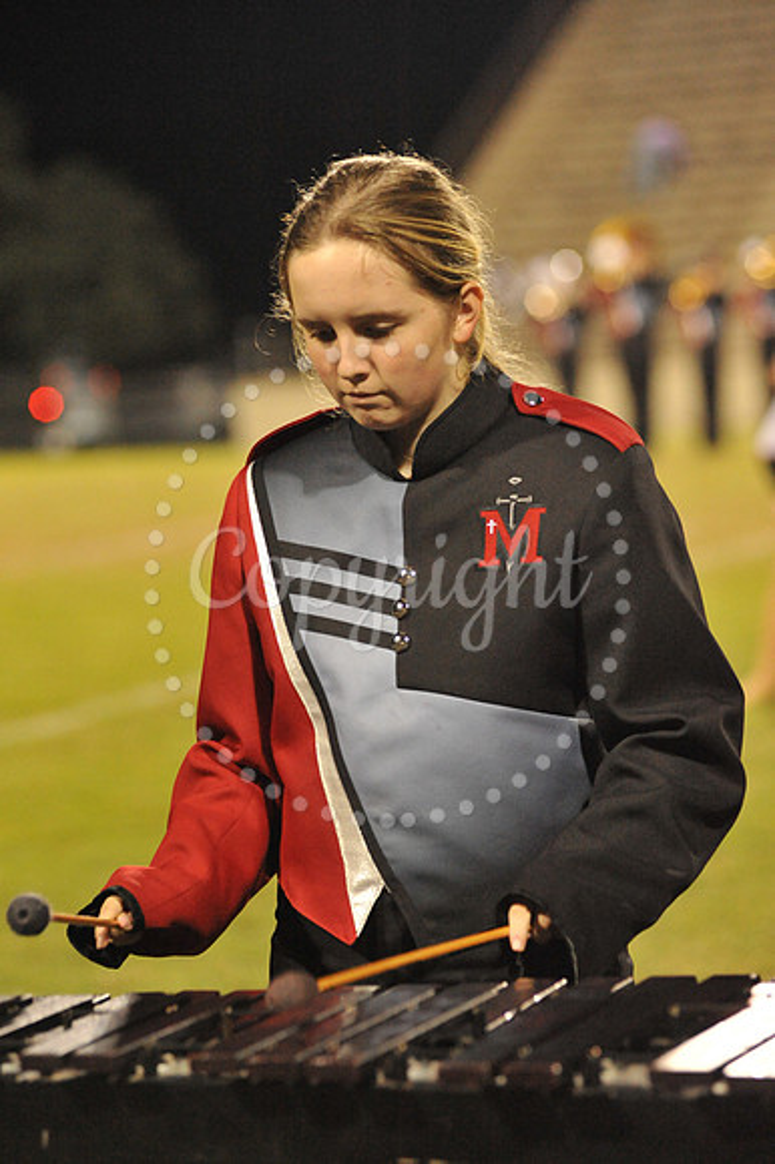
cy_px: 582
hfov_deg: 11.0
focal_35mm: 125
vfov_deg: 16.4
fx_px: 4041
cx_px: 388
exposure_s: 1/200
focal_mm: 125
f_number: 4
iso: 6400
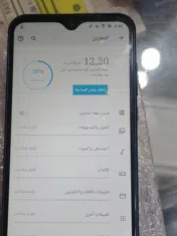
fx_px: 314
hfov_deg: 31.5
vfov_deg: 41.0
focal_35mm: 46
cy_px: 145
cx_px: 84
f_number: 1.8
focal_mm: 5.3
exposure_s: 1/100
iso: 125
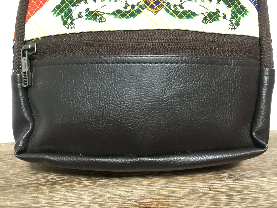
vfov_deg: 48.2
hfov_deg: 61.7
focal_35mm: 29
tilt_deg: -24.1
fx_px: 232
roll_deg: +0.9
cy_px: 104
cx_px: 138
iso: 400
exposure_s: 1/17
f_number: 2.2
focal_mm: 4.15
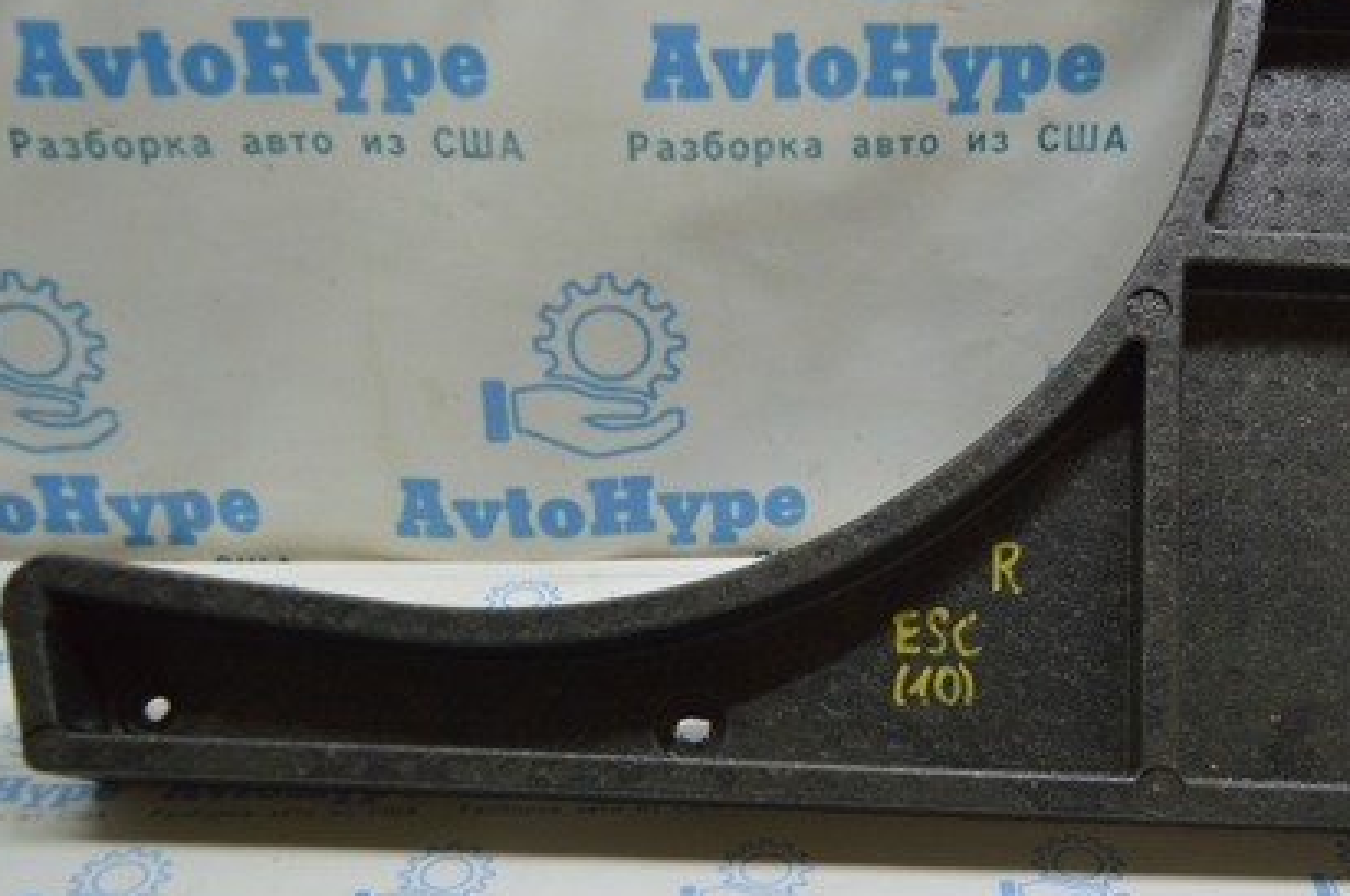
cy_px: 497
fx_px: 1573
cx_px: 877
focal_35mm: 42
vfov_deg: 31.8
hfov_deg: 45.9
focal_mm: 18
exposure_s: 1/80
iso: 400
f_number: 3.5
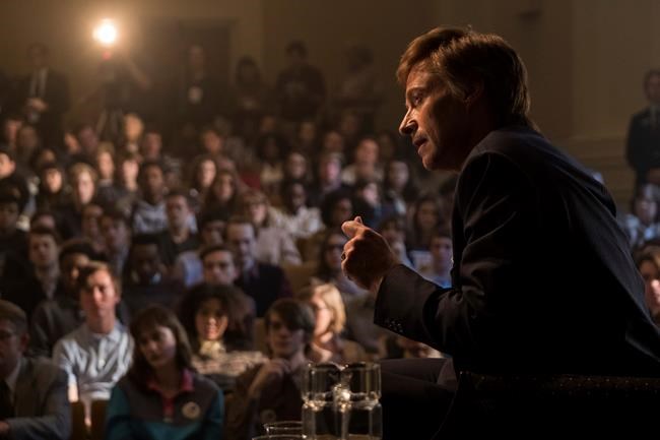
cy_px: 220
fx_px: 1613
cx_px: 330
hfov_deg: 23.1
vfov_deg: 15.5
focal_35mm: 88
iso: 2500
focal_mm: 58.7
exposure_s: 1/200
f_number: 3.2
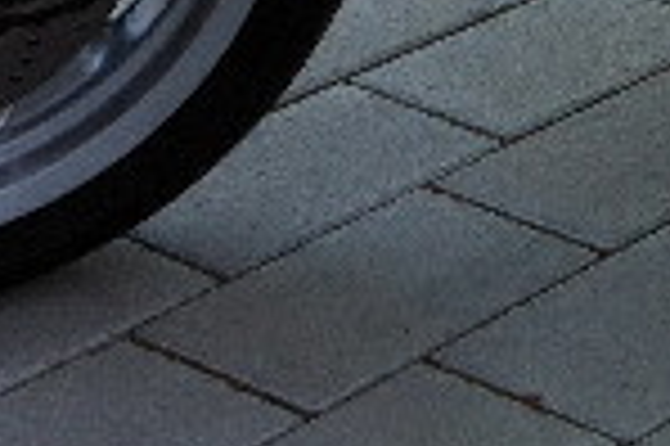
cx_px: 971
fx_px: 3625
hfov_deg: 10.2
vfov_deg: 6.5
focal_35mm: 195
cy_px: -811
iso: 80
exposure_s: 1/145
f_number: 2.8
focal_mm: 3.85
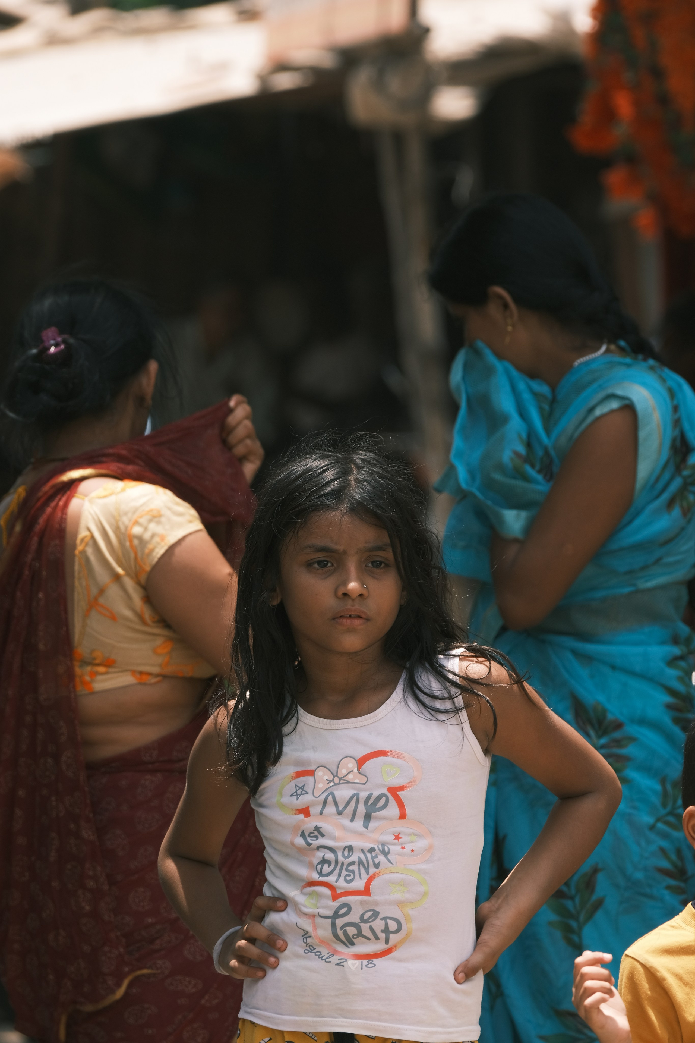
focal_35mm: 450
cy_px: 522
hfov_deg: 3.1
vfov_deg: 4.6
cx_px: 348
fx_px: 13030
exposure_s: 1/125
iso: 160
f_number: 9
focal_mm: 300
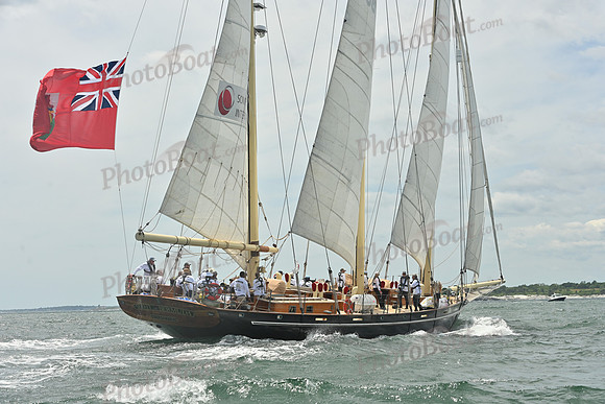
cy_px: 202
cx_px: 302
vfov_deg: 19.5
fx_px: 1177
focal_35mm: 70
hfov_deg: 28.8
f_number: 9
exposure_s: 1/1250
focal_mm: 70
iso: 250
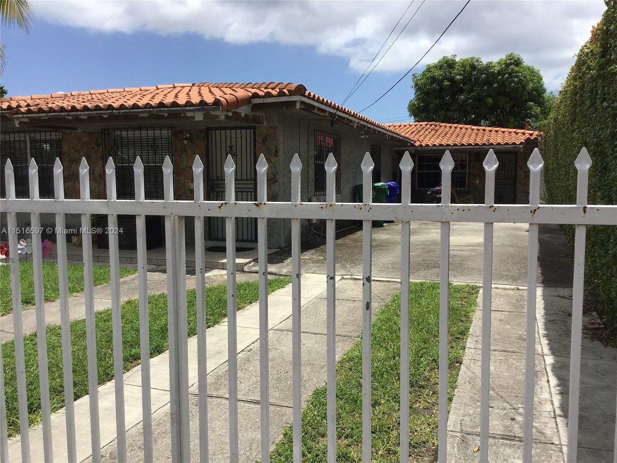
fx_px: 553
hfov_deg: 58.4
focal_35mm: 31
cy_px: 232
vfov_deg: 45.4
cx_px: 308
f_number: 2.4
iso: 25
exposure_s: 1/1812
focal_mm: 3.3
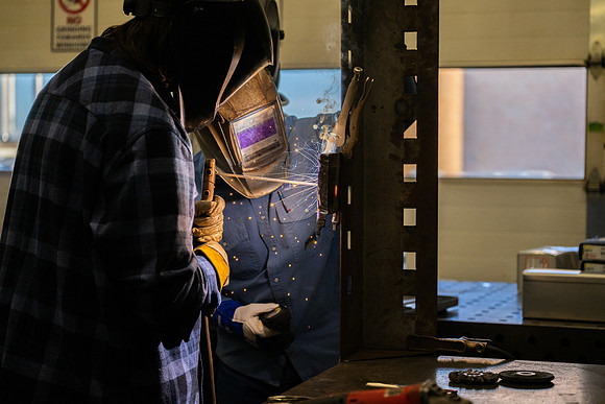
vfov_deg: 18.3
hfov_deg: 27.2
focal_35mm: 75
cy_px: 202
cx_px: 302
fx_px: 1252
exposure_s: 1/1250
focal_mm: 70
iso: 320
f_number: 2.8
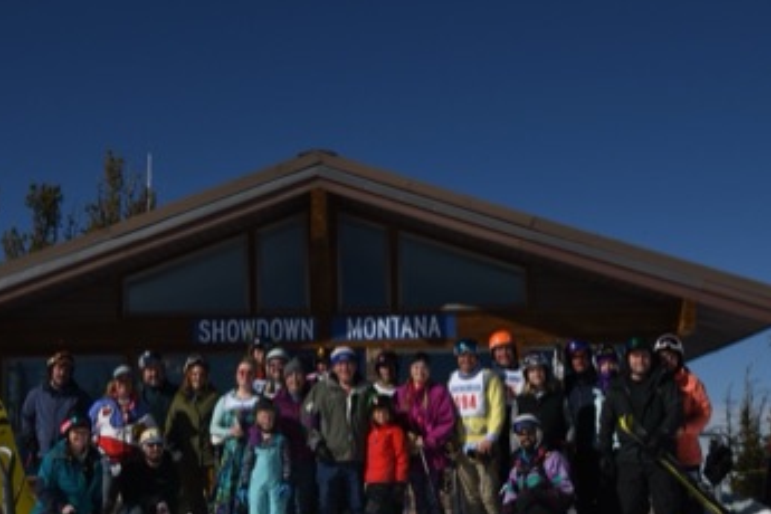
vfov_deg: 21.2
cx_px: 346
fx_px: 1371
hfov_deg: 31.4
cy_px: 336
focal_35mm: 64
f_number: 8
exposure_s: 1/3200
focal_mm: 31
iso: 400
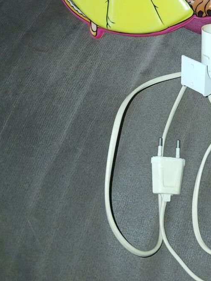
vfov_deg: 34.6
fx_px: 422
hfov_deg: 26.8
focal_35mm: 52
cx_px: 203
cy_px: 24
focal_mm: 3.98
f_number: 1.8
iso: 200
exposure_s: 1/50
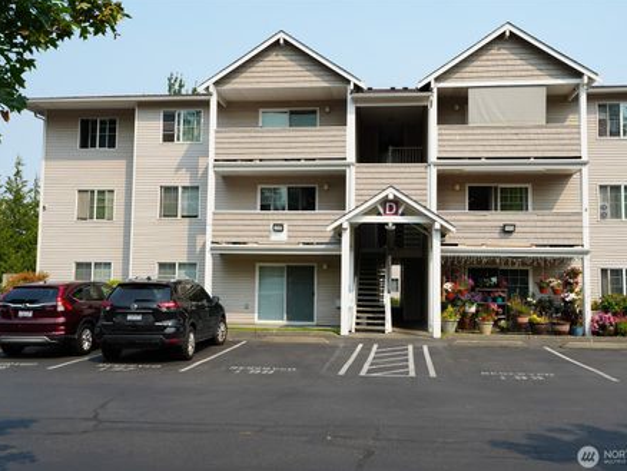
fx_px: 616
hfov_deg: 53.9
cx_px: 322
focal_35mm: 34
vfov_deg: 41.8
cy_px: 234
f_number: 10
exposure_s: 1/160
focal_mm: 31
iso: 100
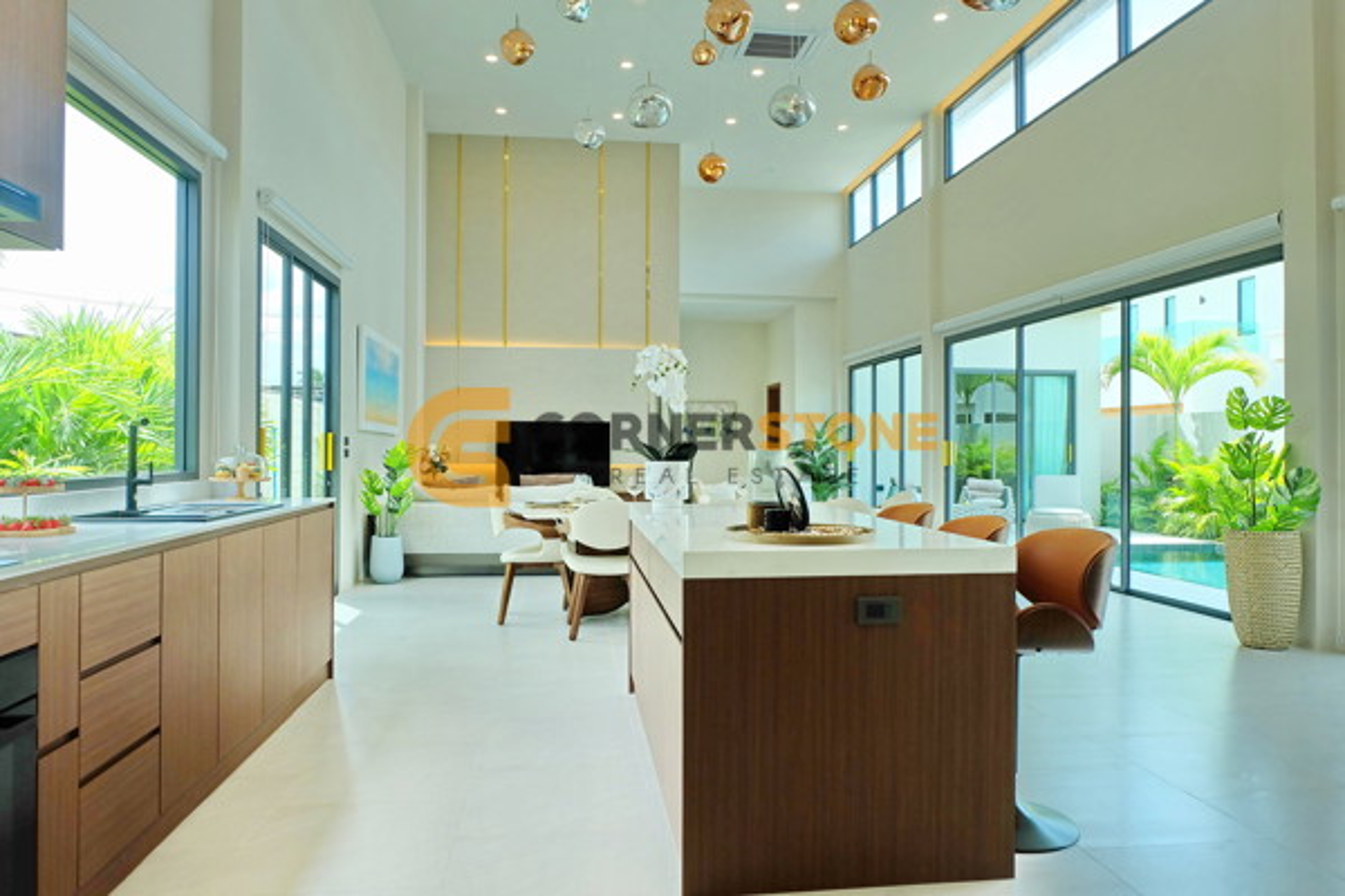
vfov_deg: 53.1
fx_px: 897
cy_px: 448
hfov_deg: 73.7
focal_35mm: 24
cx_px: 672
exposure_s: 1/160
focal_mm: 16
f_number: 6.4
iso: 400
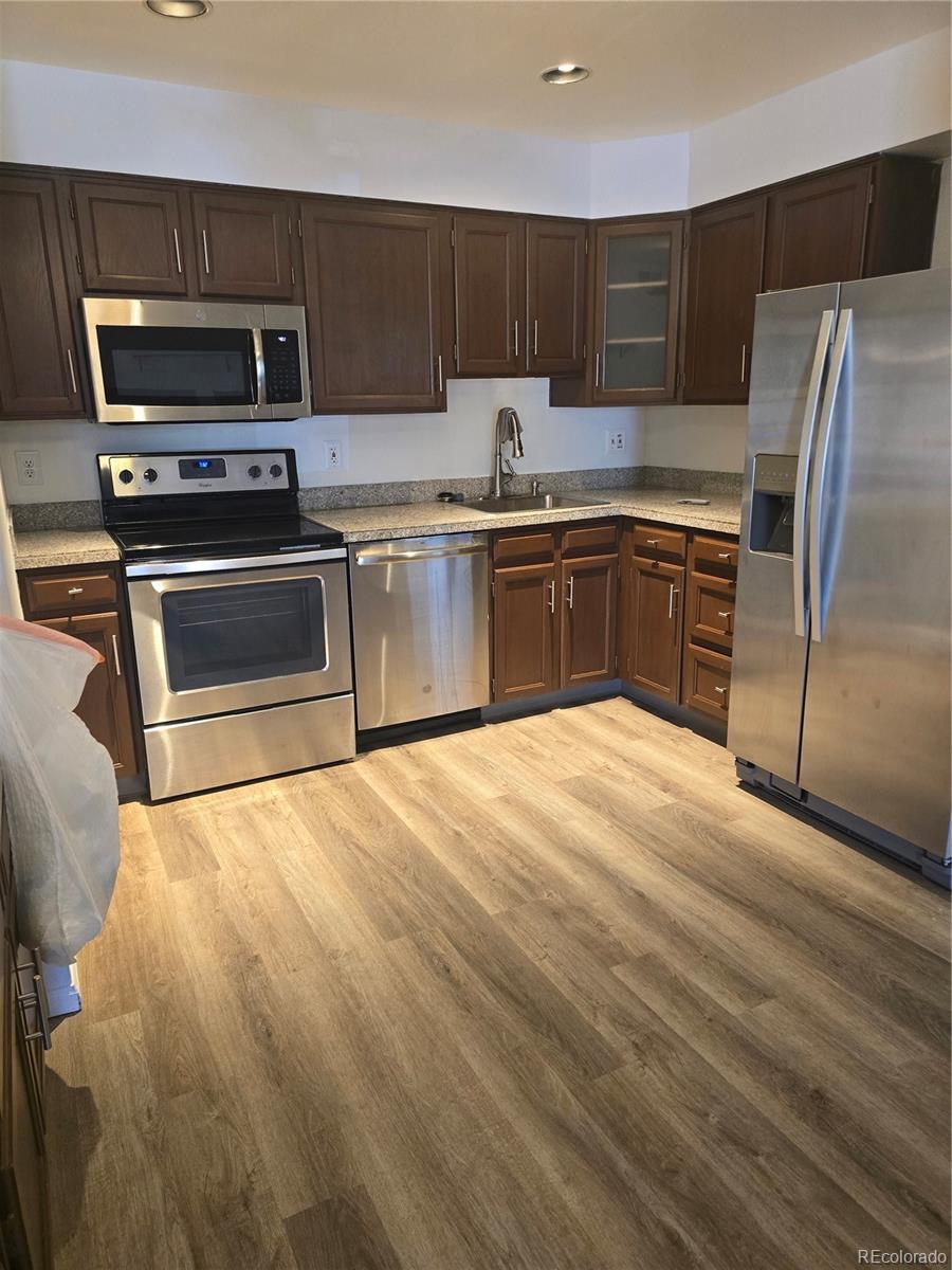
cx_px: 476
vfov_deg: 73.9
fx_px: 843
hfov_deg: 58.9
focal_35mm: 23
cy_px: 635
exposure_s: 1/120
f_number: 1.7
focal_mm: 6.3
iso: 640
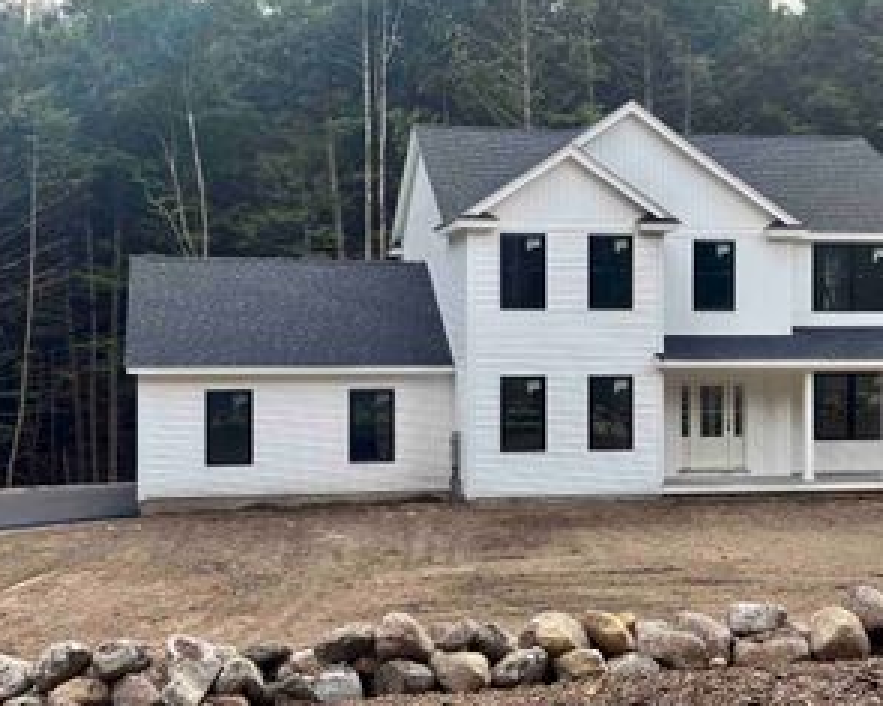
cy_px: 265
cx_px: 578
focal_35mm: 43
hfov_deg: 42.4
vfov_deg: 34.7
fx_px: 1124
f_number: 1.6
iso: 50
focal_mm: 5.96
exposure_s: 1/608
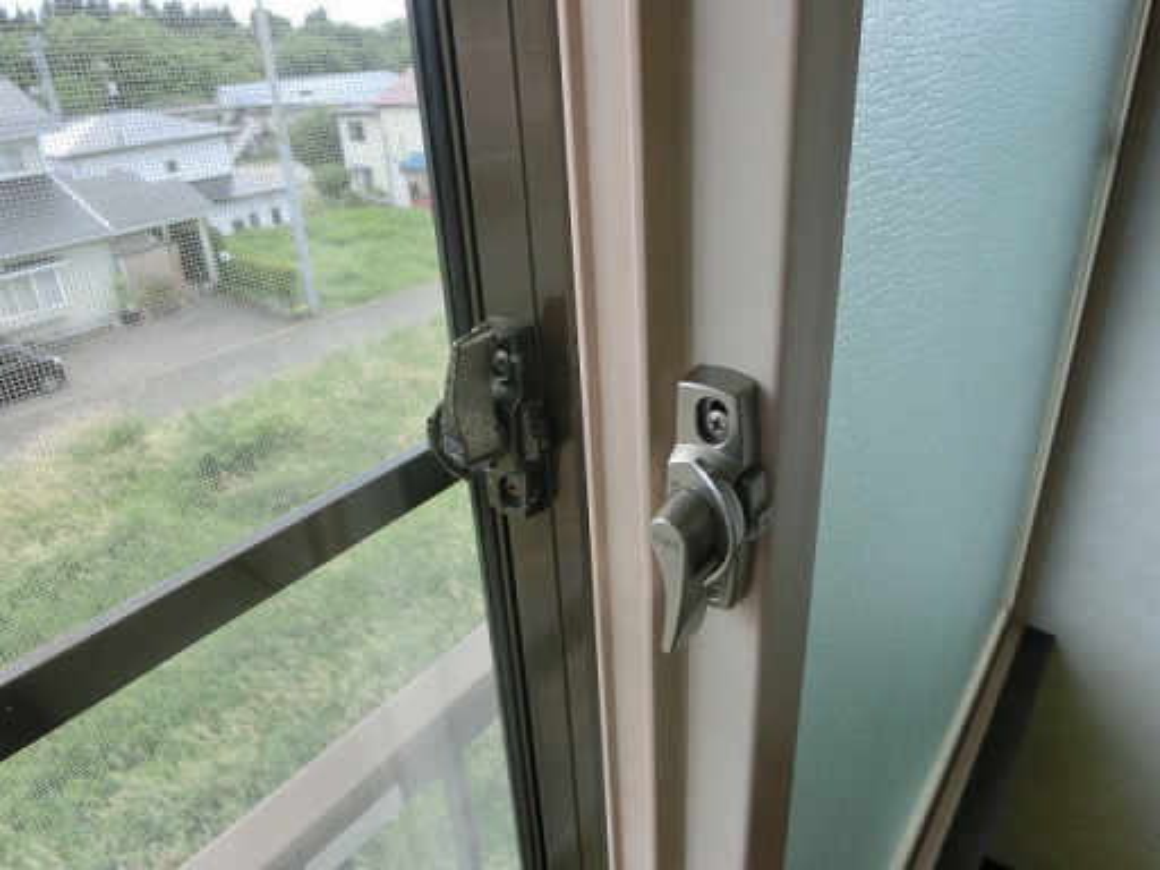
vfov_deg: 56.8
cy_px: 435
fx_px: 804
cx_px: 580
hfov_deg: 71.6
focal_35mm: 24
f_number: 3
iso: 80
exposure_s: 1/250
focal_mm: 4.24
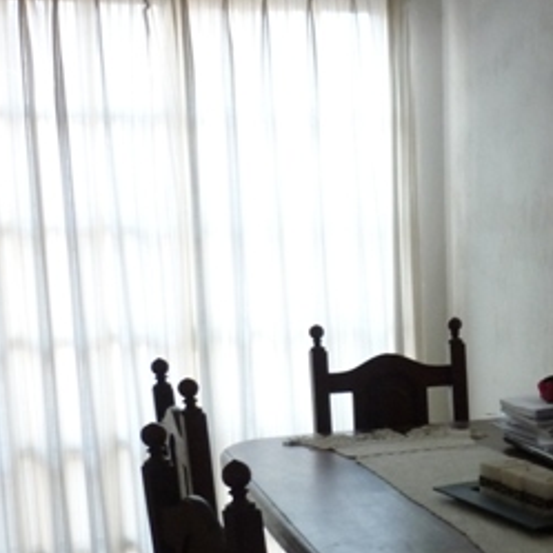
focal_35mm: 75
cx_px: 575
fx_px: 1356
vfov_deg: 22.7
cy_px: 446
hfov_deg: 22.1
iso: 320
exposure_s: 1/30
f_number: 2.8
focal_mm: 5.5
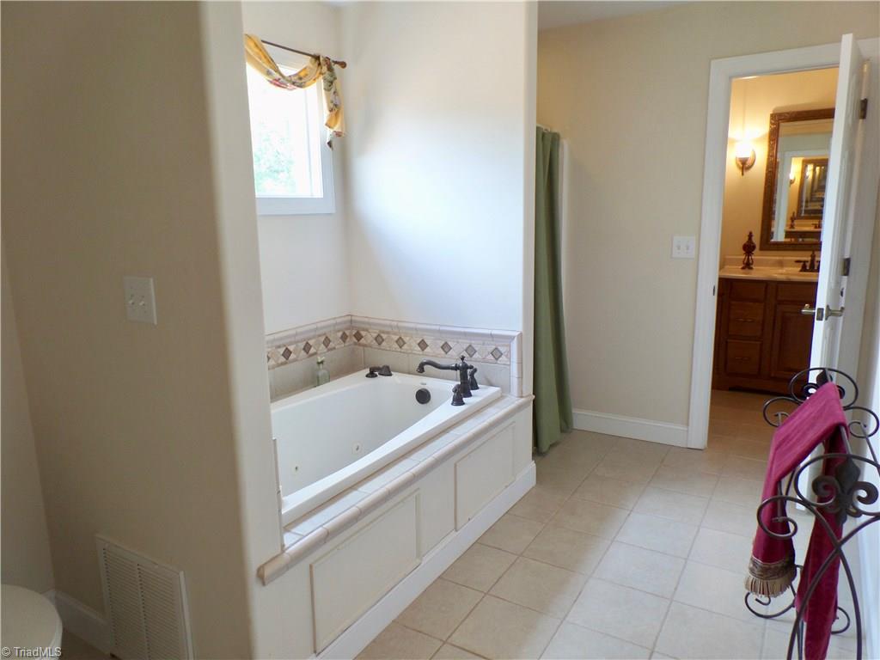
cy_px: 330
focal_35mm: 23
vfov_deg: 58.9
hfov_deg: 73.9
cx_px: 440
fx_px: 585
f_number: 3.2
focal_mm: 4.1
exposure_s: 1/30
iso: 100
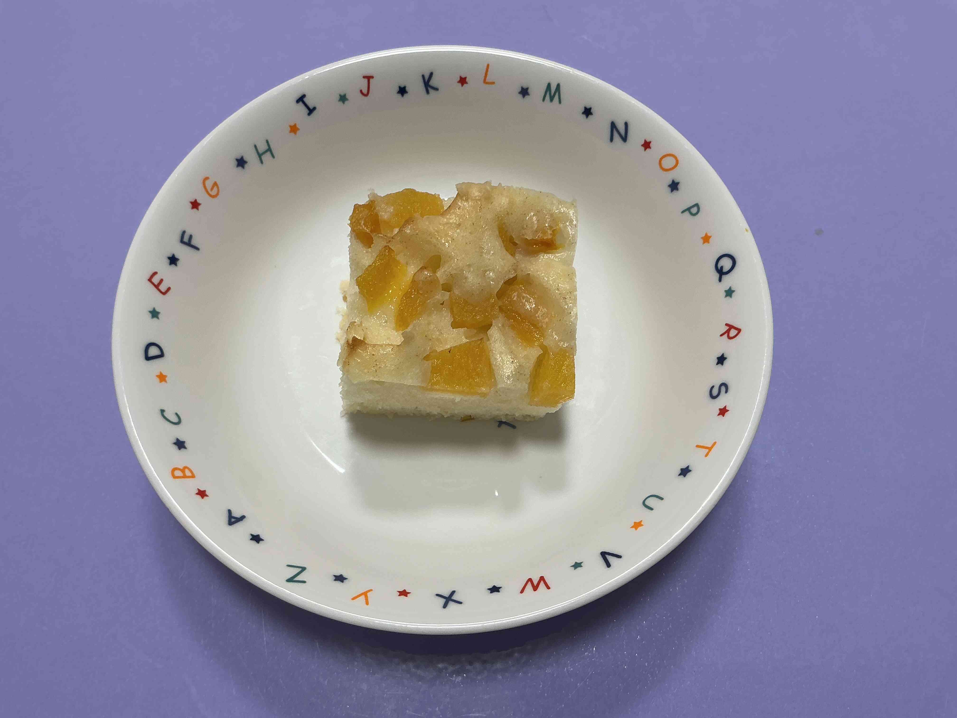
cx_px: 478
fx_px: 802
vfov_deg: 48.2
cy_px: 359
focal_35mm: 29
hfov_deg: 61.7
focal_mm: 3
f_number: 1.8
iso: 20
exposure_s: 1/120
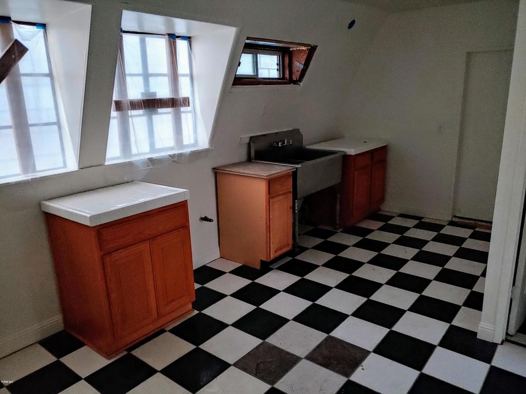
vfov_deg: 54.9
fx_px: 380
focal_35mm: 25
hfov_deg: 69.4
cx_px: 263
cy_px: 197
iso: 950
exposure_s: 1/17
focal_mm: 4.23
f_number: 1.5
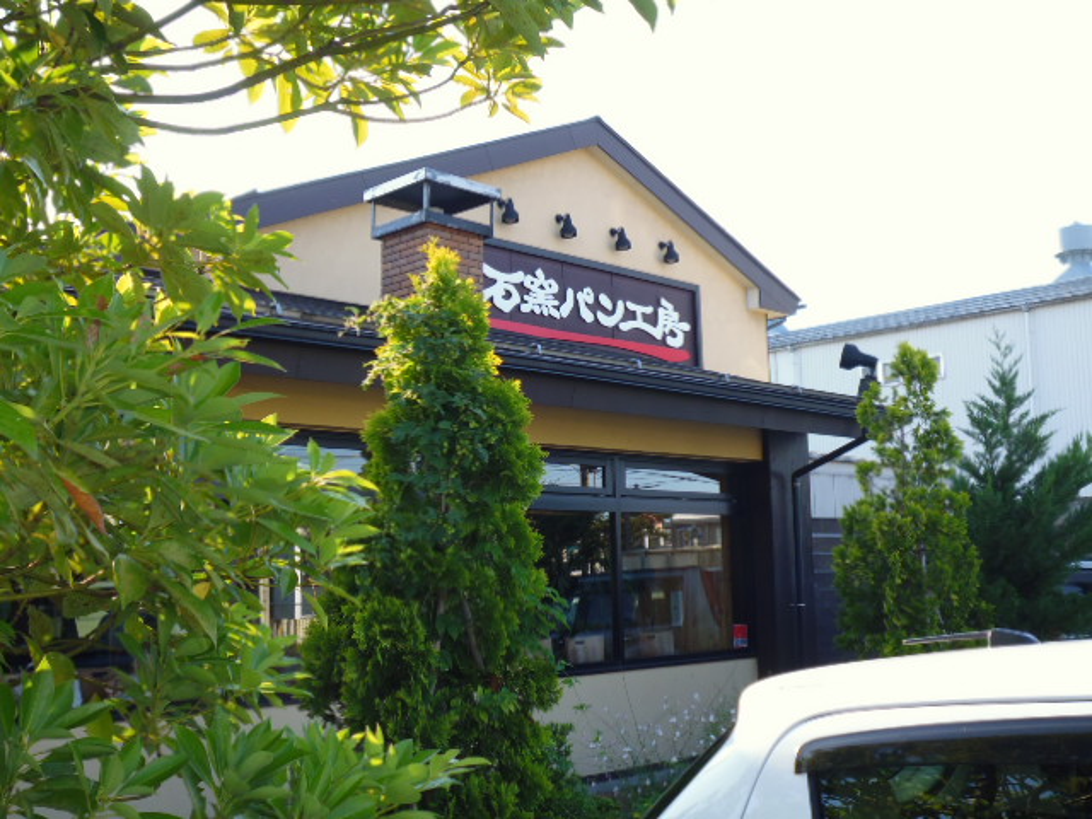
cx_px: 546
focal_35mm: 41
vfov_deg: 35.1
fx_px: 1293
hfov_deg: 45.8
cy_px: 410
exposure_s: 1/160
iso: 100
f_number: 3.6
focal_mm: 7.2
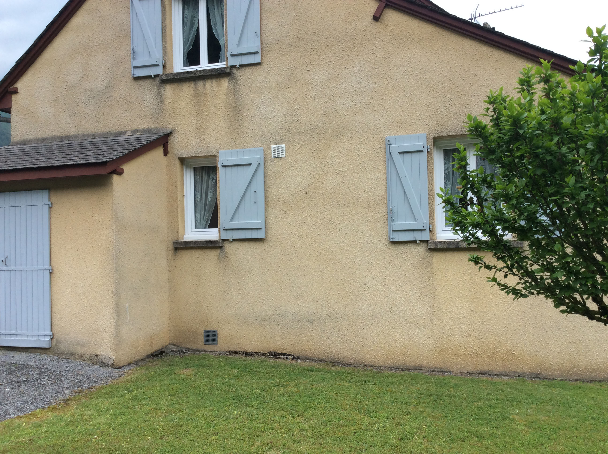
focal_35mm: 32
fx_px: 561
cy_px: 227
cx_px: 304
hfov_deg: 56.9
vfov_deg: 44.1
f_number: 2.4
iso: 32
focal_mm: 3.3
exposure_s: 1/344
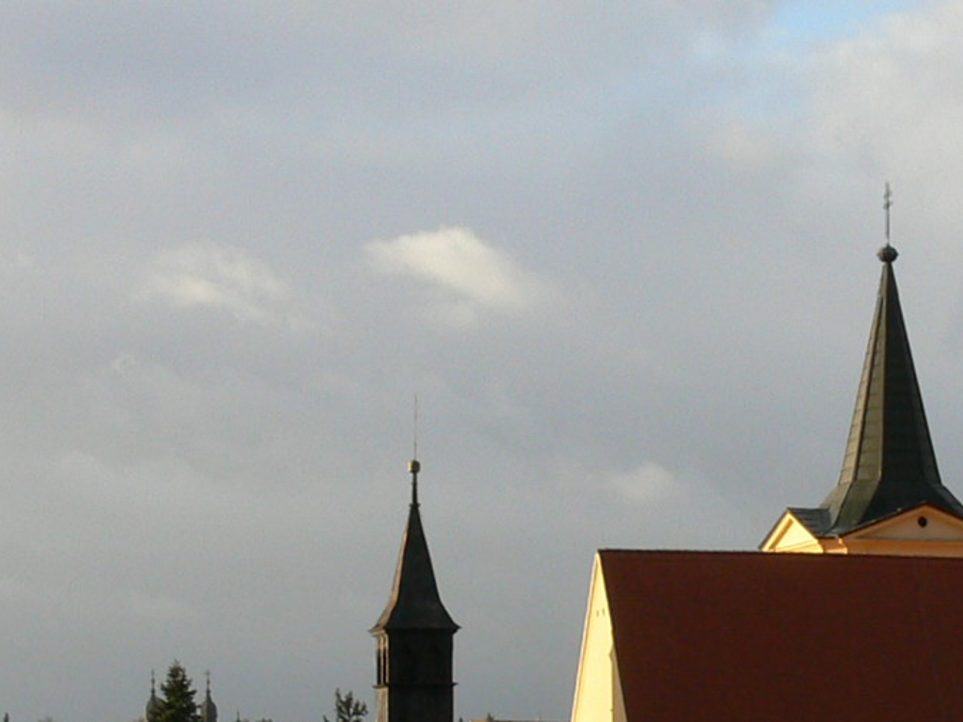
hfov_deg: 14.6
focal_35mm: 133
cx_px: 939
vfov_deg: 10.9
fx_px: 3699
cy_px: 926
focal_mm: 7.4
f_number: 5.6
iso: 80
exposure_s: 1/125
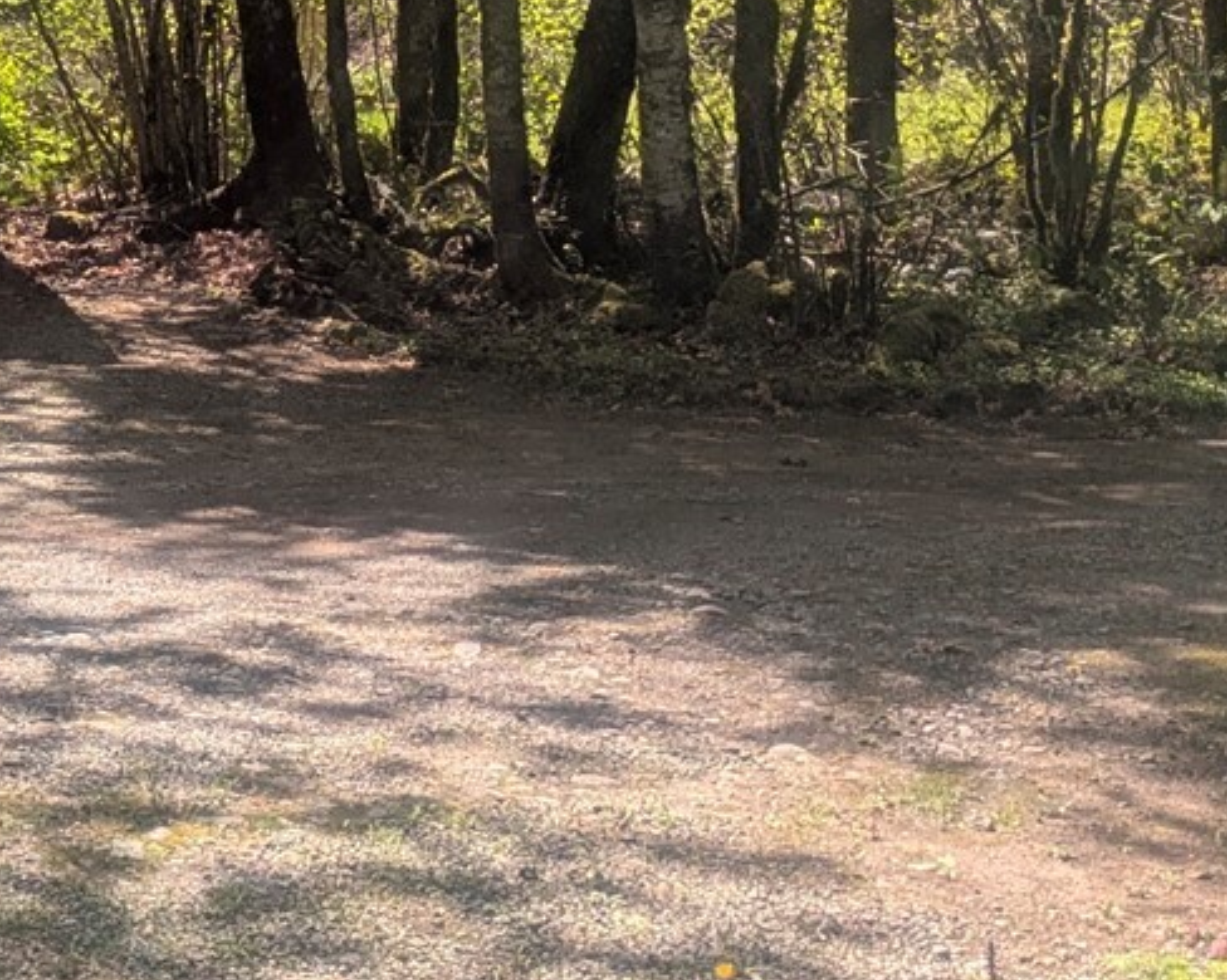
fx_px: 2904
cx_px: -444
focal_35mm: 80
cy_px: -141
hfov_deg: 21.2
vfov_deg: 18.3
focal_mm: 5.43
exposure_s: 1/1733
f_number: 1.89
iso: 49
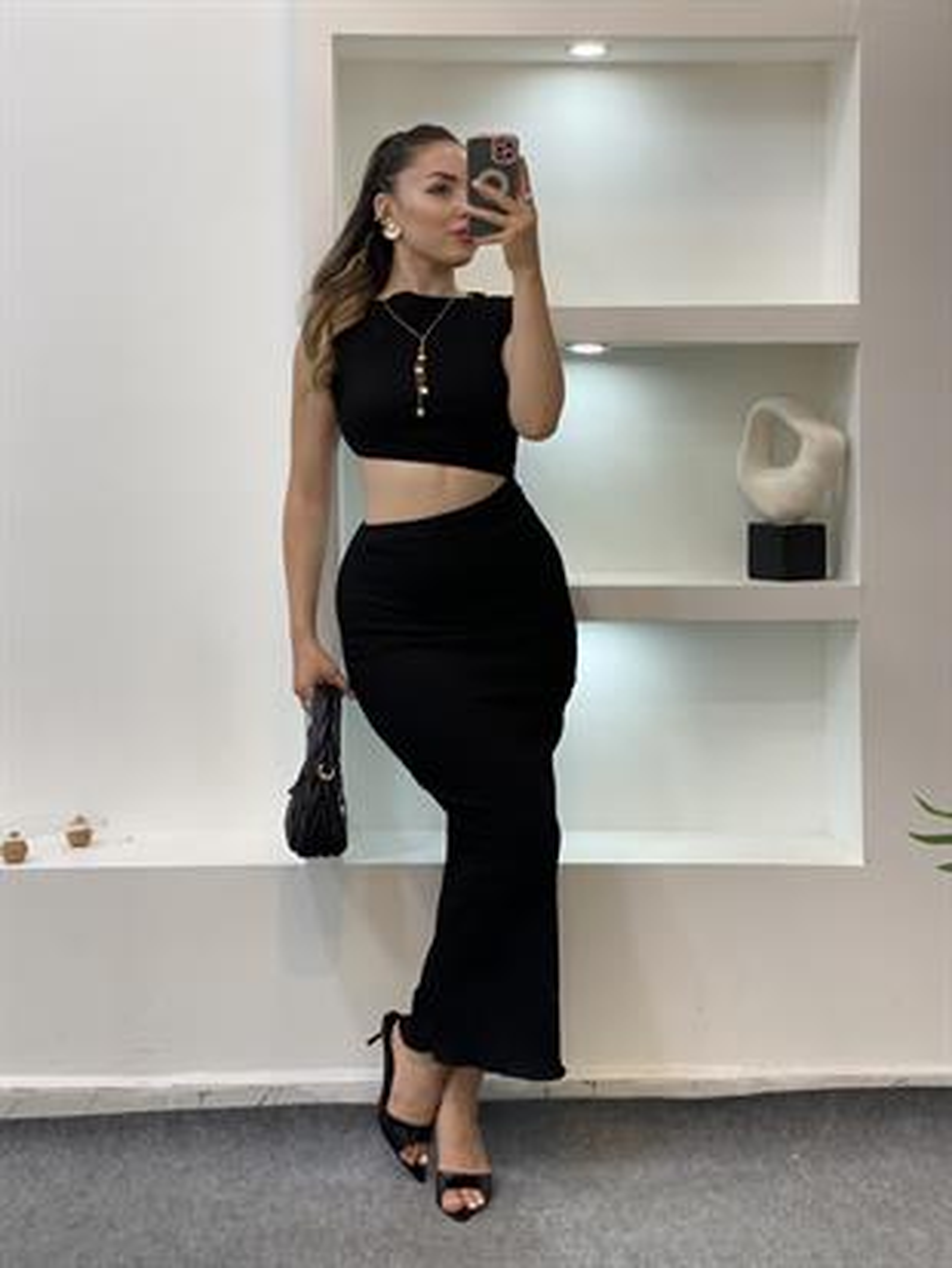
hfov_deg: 28.0
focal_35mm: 52
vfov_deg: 36.8
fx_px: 1906
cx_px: 476
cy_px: 634
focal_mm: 6
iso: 80
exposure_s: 1/100
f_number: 2
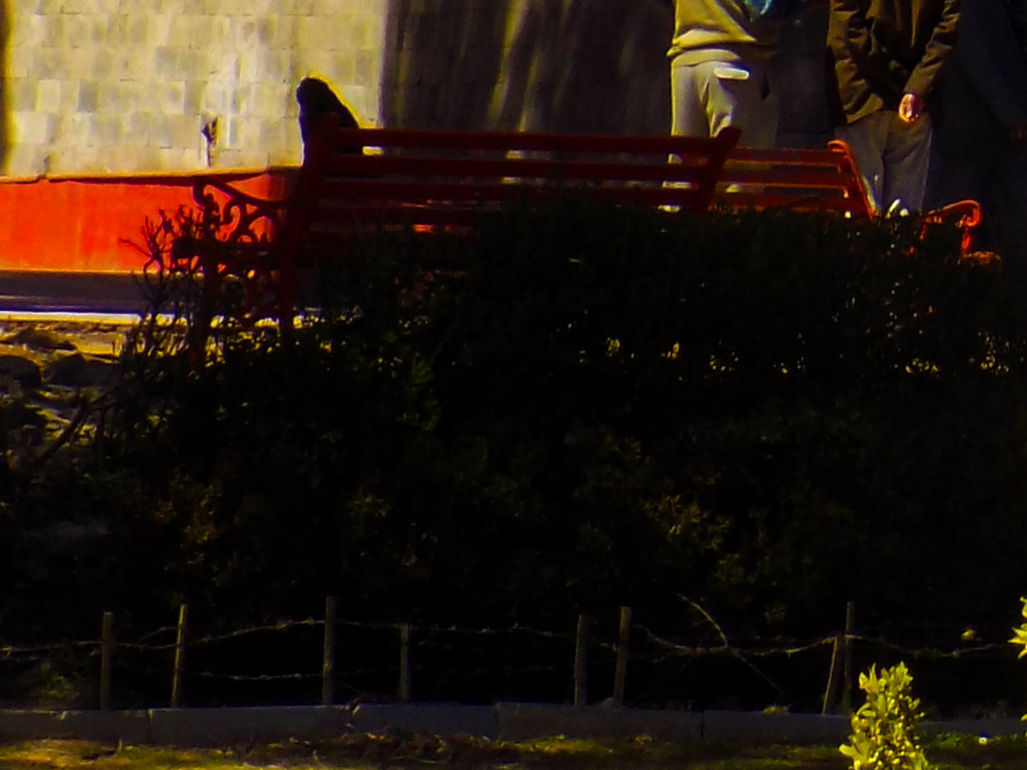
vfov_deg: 3.0
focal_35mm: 487
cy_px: -526
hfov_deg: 4.0
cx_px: 1724
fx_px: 14448
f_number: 4.8
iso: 80
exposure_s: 1/320
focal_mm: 20.9
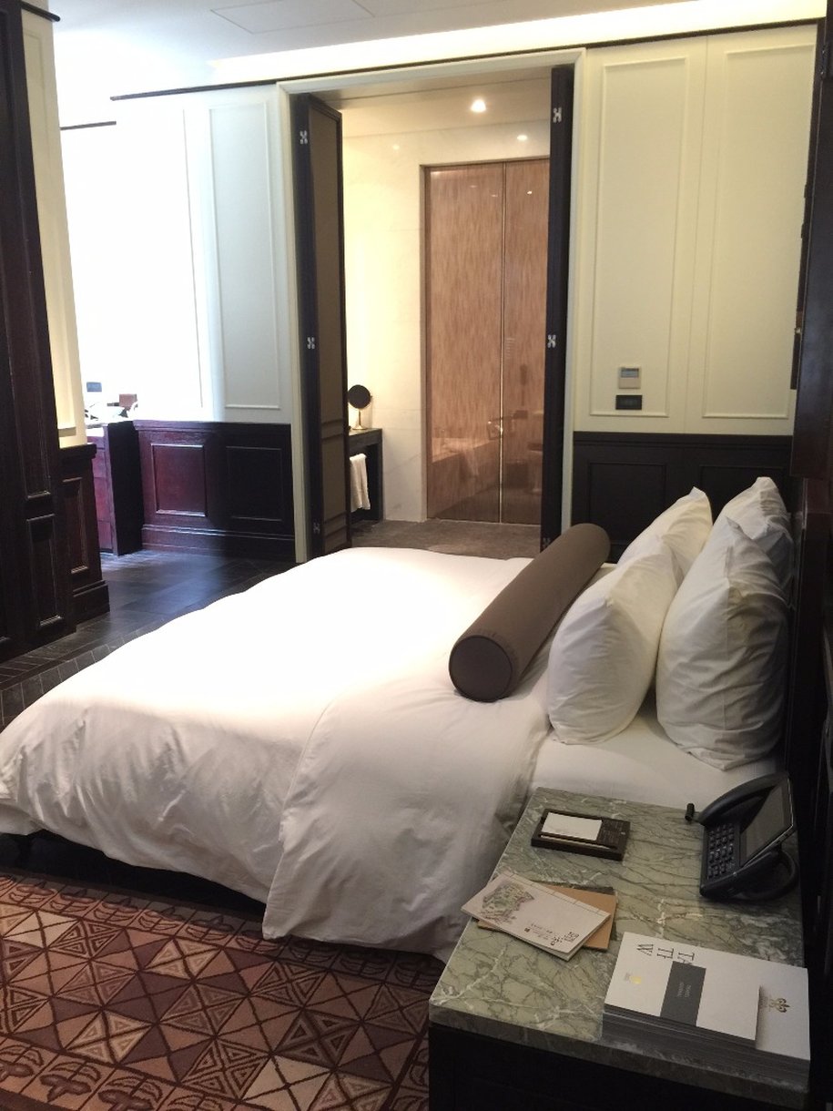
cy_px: 556
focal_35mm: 29
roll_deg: +0.8
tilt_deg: -13.5
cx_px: 416
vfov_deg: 61.7
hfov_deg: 48.2
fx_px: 930
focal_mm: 4.15
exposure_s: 1/4
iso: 64
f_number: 2.2
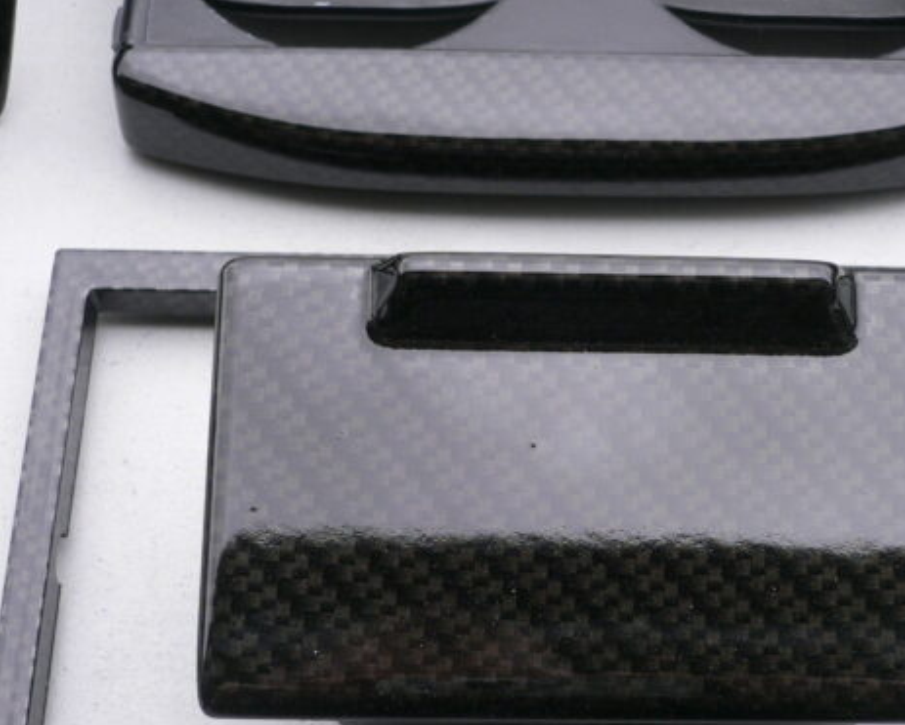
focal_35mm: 59
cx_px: 561
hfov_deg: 31.8
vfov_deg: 25.8
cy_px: 424
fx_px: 1581
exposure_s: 1/160
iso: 80
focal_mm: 5.8
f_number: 2.8
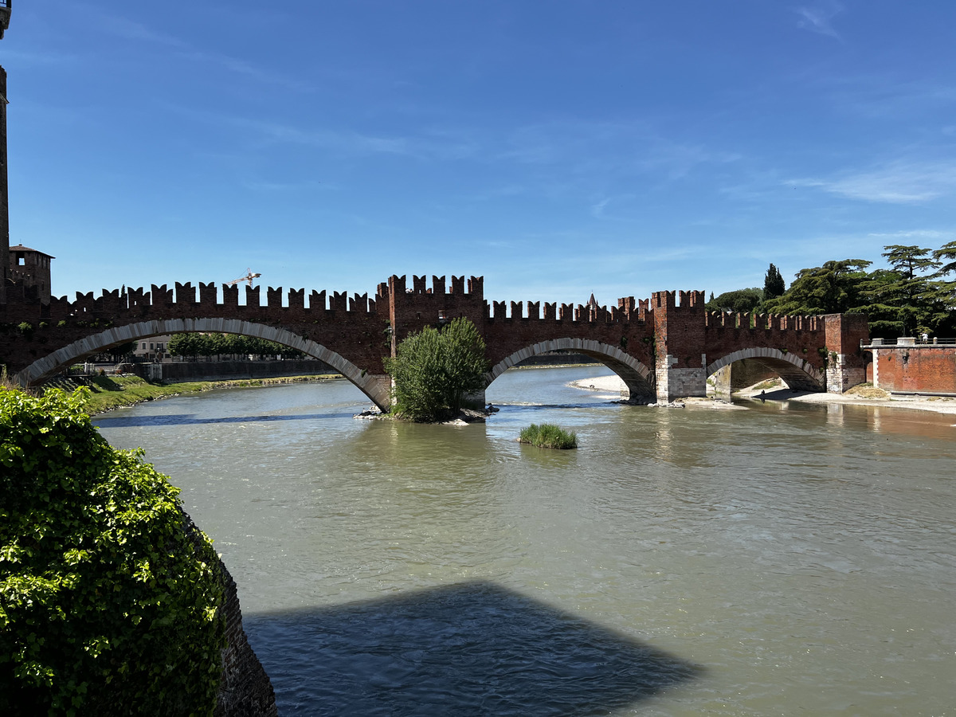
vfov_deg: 53.1
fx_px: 718
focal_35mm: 26
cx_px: 478
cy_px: 358
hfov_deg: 67.3
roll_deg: +1.6
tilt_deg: -0.6
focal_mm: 5.7
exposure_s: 1/4274
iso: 50
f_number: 1.5
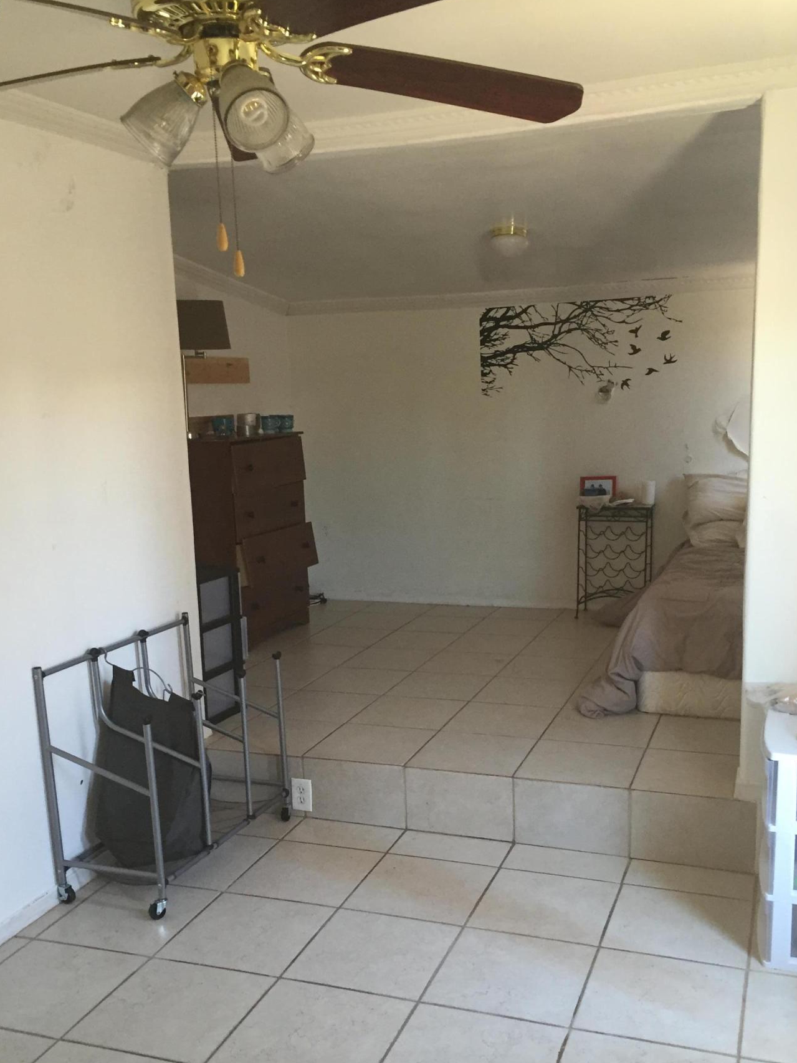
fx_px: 1044
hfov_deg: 41.7
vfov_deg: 53.8
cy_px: 606
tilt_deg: -11.8
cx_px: 434
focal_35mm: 34
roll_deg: +1.7
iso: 100
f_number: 2.2
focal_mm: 4.15
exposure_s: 1/30
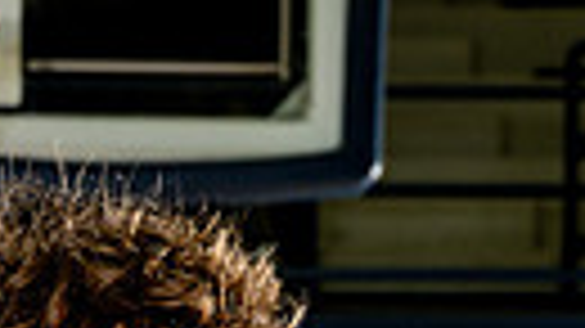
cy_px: 899
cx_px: 63
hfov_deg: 10.7
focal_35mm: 200
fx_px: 3101
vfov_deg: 5.7
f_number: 7.1
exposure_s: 1/250
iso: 640
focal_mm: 55
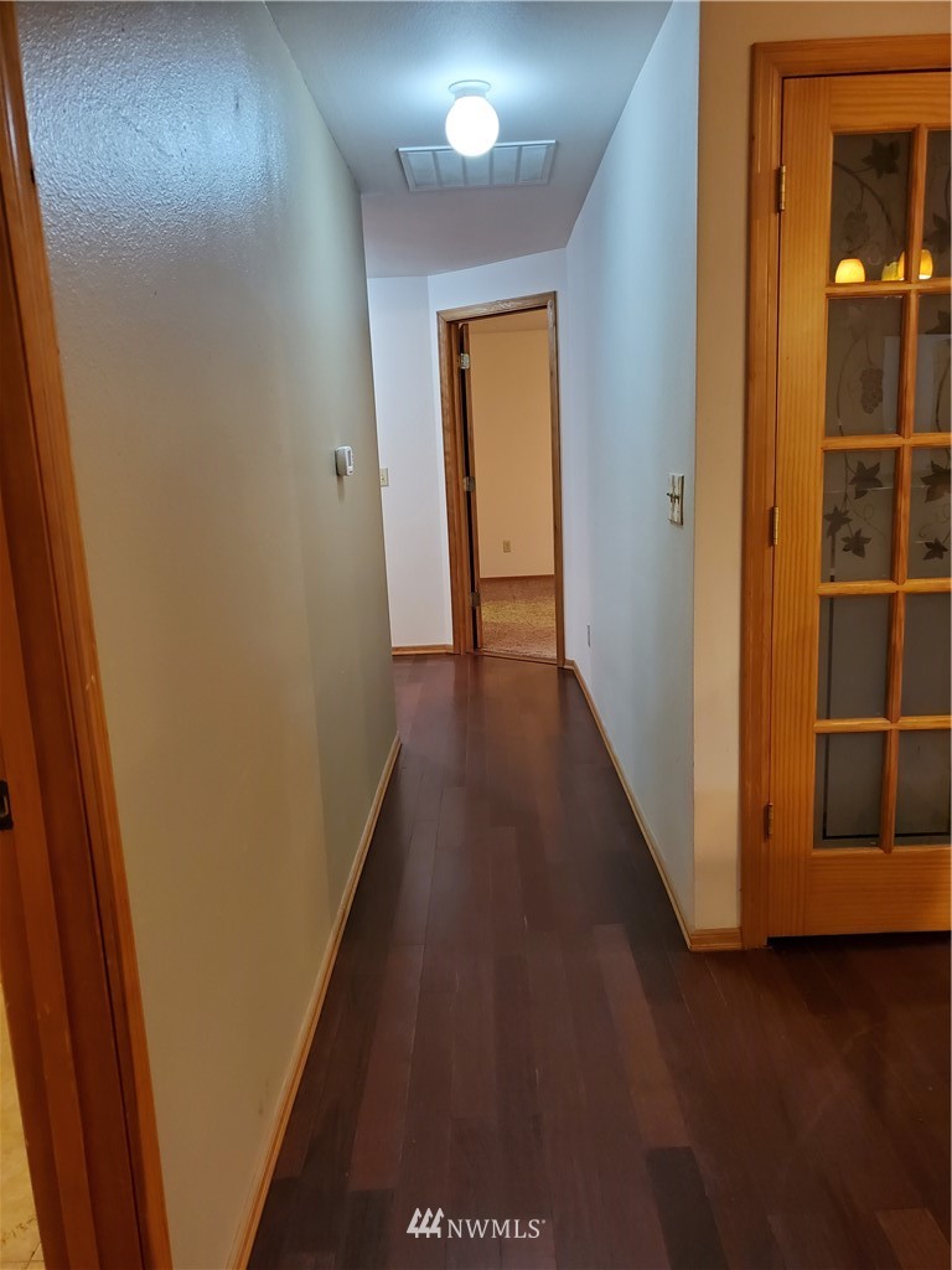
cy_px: 635
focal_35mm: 26
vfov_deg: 67.3
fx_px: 953
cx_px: 476
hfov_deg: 53.1
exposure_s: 1/39
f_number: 1.5
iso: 250
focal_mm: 4.3
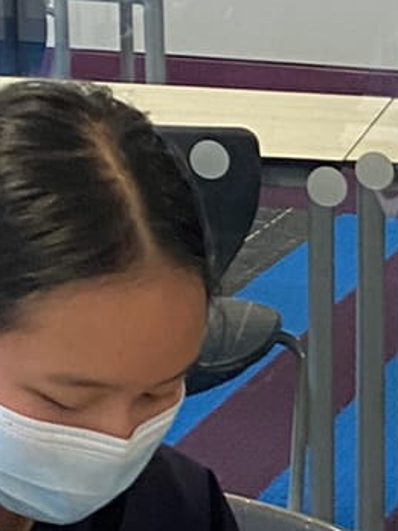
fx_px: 2346
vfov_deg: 12.6
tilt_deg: -23.0
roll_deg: -5.5
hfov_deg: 9.1
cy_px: 621
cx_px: 784
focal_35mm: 153
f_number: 1.8
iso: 160
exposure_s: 1/60
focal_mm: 4.25
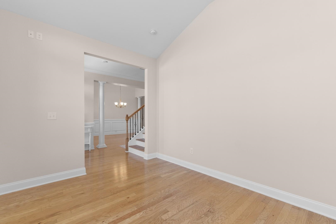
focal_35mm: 15
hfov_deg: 100.4
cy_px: 112
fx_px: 140
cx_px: 168
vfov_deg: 77.3
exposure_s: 1/4
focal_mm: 10
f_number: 4.5
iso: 100
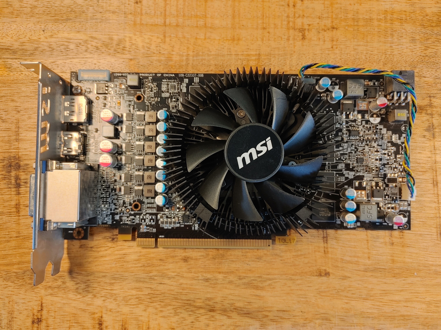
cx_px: 220
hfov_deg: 67.3
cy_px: 165
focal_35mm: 26
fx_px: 331
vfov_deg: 53.1
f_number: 1.8
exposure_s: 1/100
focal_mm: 4.81
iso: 200
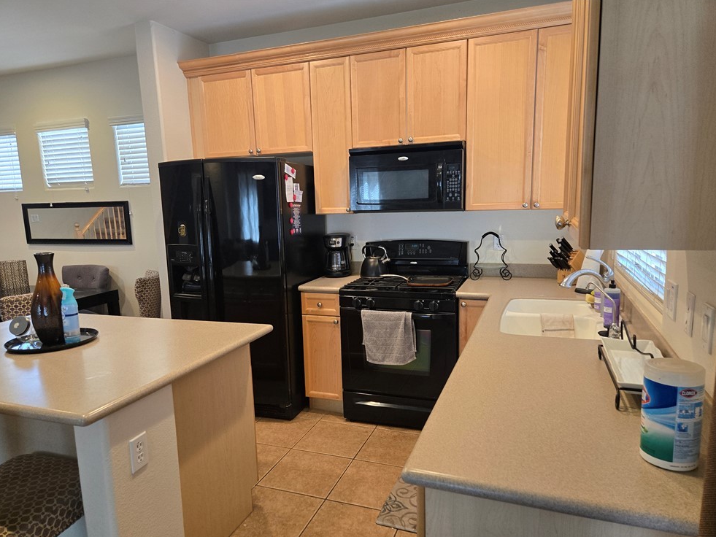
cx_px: 358
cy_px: 279
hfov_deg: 71.6
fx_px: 496
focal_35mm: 24
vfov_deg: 56.8
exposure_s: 1/120
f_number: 1.8
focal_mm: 5.4
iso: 200
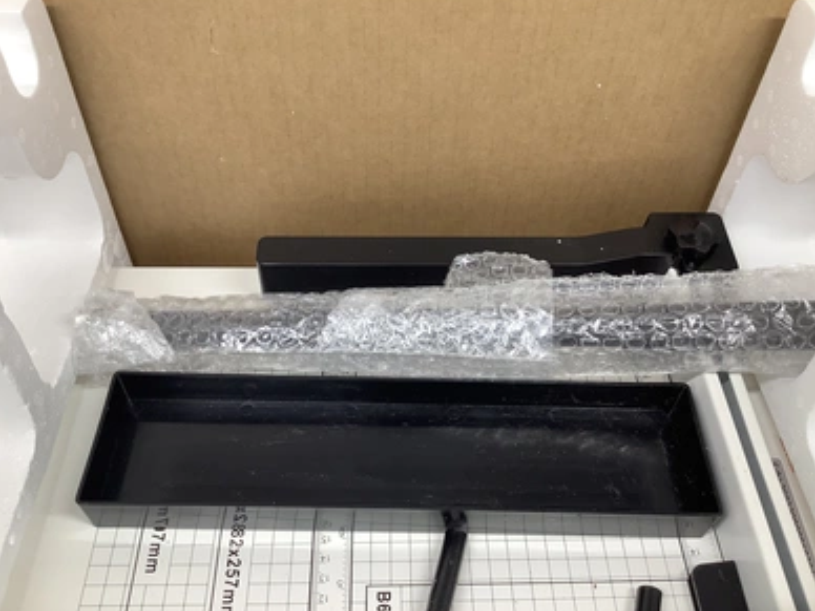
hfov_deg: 56.8
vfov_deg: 44.2
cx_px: 412
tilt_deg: -48.7
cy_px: 300
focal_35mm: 32
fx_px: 753
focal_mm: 3.3
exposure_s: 1/60
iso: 64
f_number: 2.4
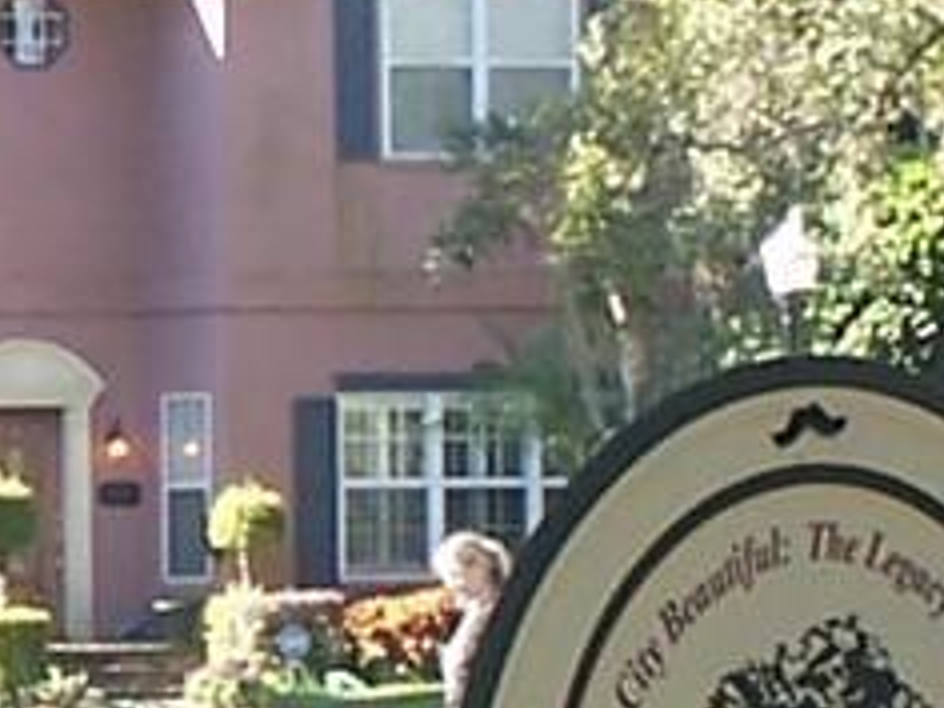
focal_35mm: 636
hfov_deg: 3.1
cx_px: -968
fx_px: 17344
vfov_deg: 2.3
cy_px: 360
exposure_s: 1/125
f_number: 3.2
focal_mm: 15.6
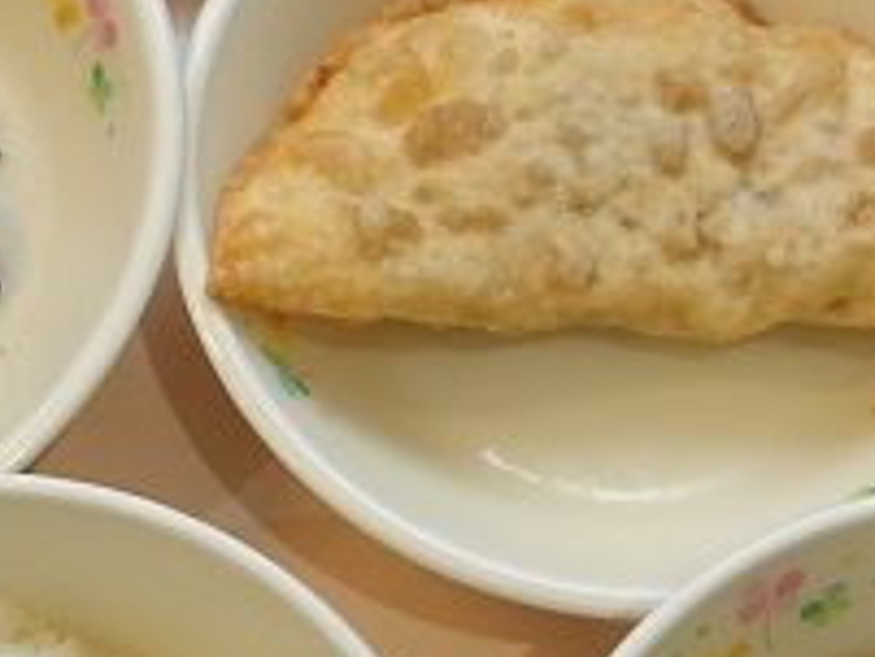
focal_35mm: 86
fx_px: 2175
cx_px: 383
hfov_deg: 22.7
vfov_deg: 16.7
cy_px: 714
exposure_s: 1/60
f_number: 3
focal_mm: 4.9
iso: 126
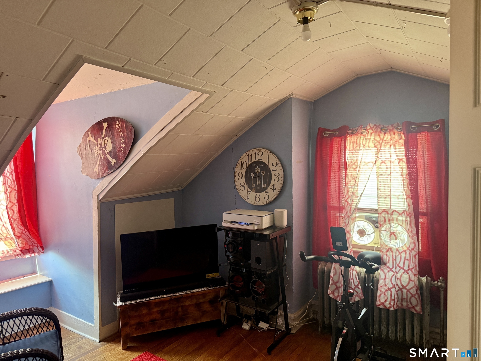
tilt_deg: -3.2
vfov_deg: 56.8
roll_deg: +0.9
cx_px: 240
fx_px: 333
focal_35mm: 24
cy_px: 180
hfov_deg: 71.6
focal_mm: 6.76
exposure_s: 1/60
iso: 400
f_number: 1.78
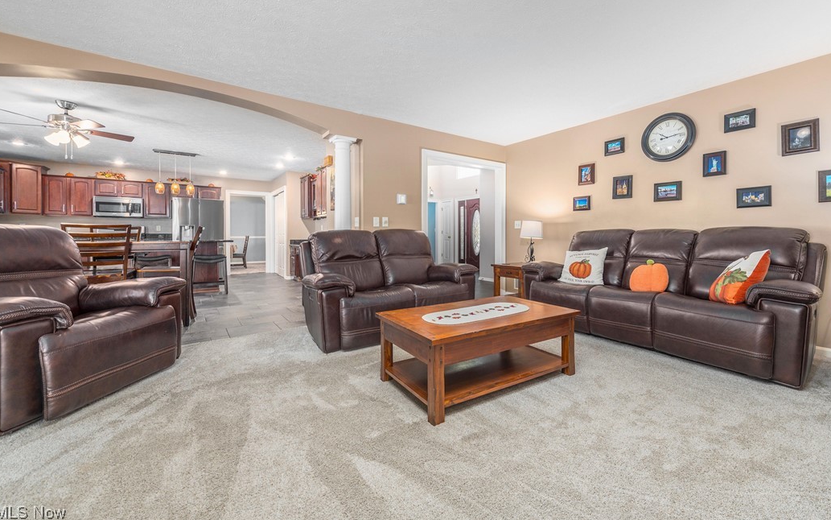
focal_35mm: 15
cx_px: 427
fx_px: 340
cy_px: 238
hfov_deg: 101.4
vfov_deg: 74.7
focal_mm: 14
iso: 200
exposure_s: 1/60
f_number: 9
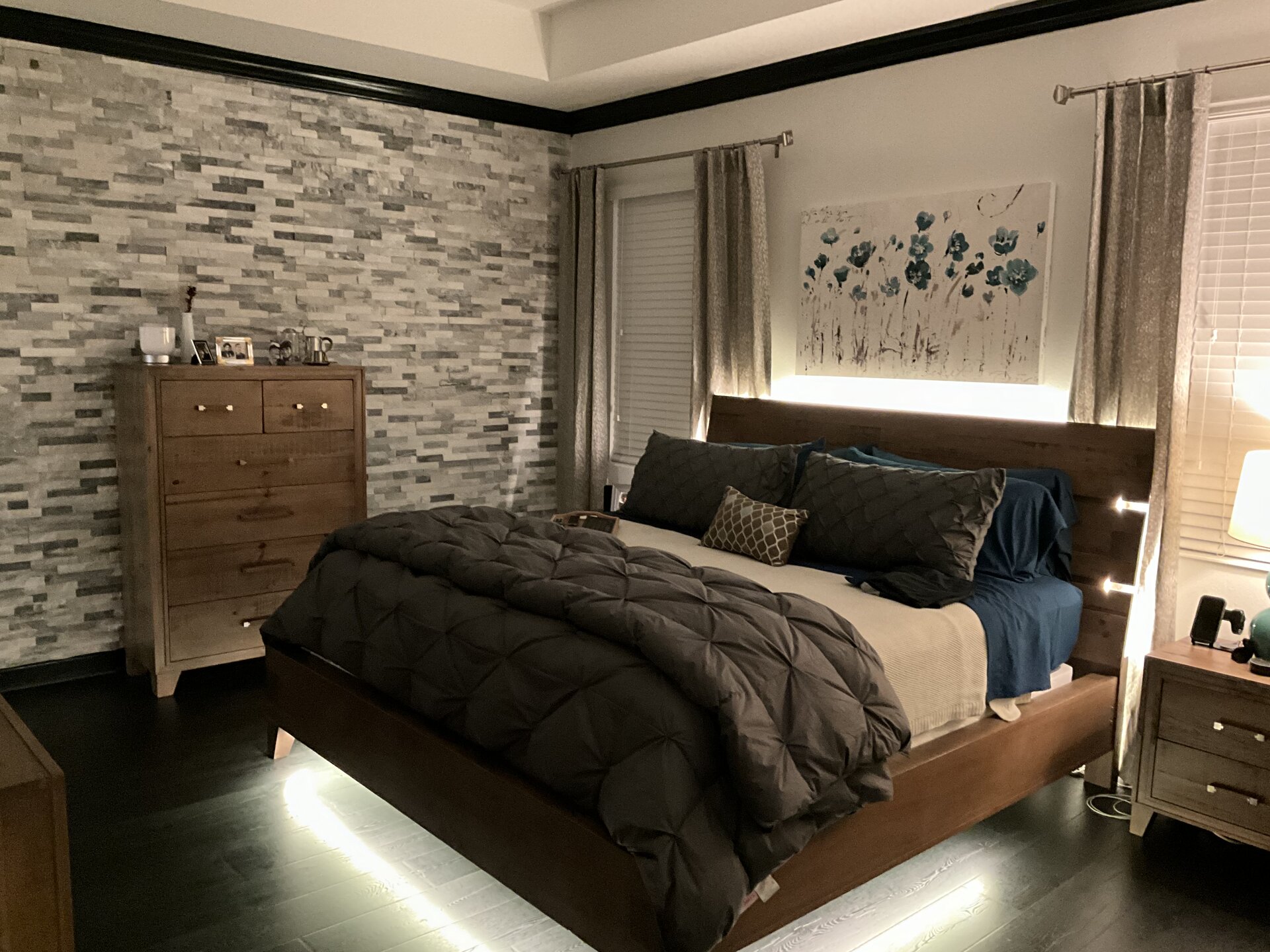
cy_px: 476
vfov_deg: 48.2
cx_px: 635
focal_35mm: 29
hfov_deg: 61.7
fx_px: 1064
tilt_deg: -8.3
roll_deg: -1.9
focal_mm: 3
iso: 500
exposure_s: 1/30
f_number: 1.8
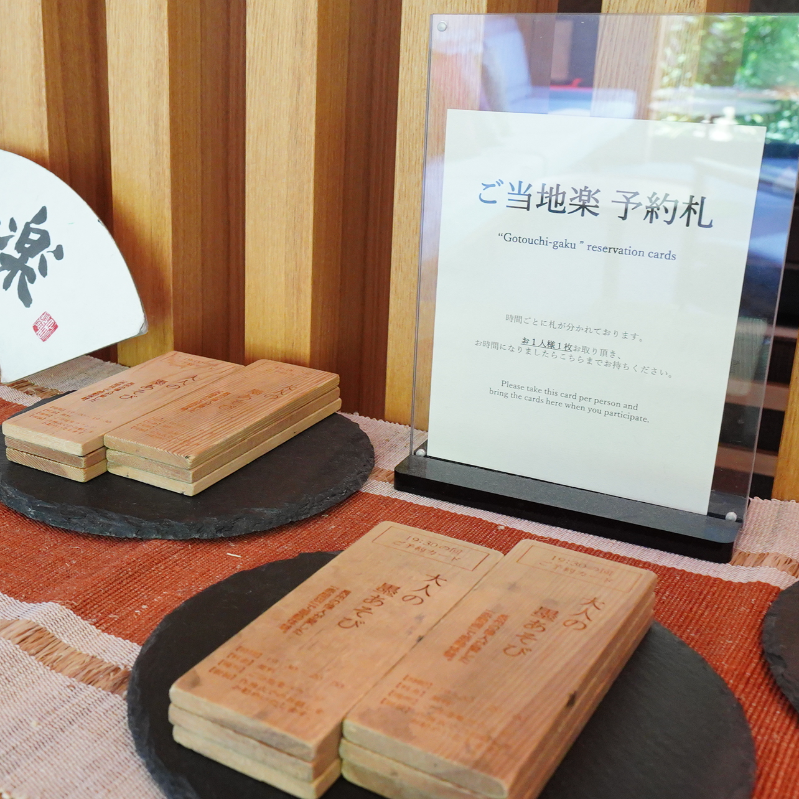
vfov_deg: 39.2
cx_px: 200
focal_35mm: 43
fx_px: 1123
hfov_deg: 38.2
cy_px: 398
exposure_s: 1/40
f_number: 9
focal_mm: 22
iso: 3200
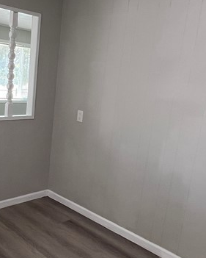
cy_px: 137
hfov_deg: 38.7
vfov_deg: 49.0
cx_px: 43
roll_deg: -5.0
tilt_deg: -11.8
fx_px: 282
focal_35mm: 37
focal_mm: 1.57
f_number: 1.8
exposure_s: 1/120
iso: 160
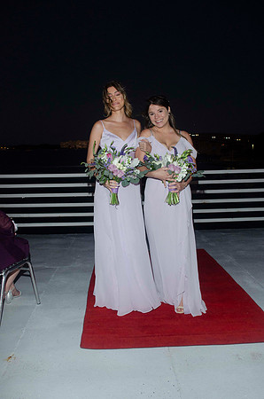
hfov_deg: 39.8
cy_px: 200
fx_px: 365
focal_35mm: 33
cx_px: 132
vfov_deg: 57.3
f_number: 5.6
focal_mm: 22
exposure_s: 1/125
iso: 800
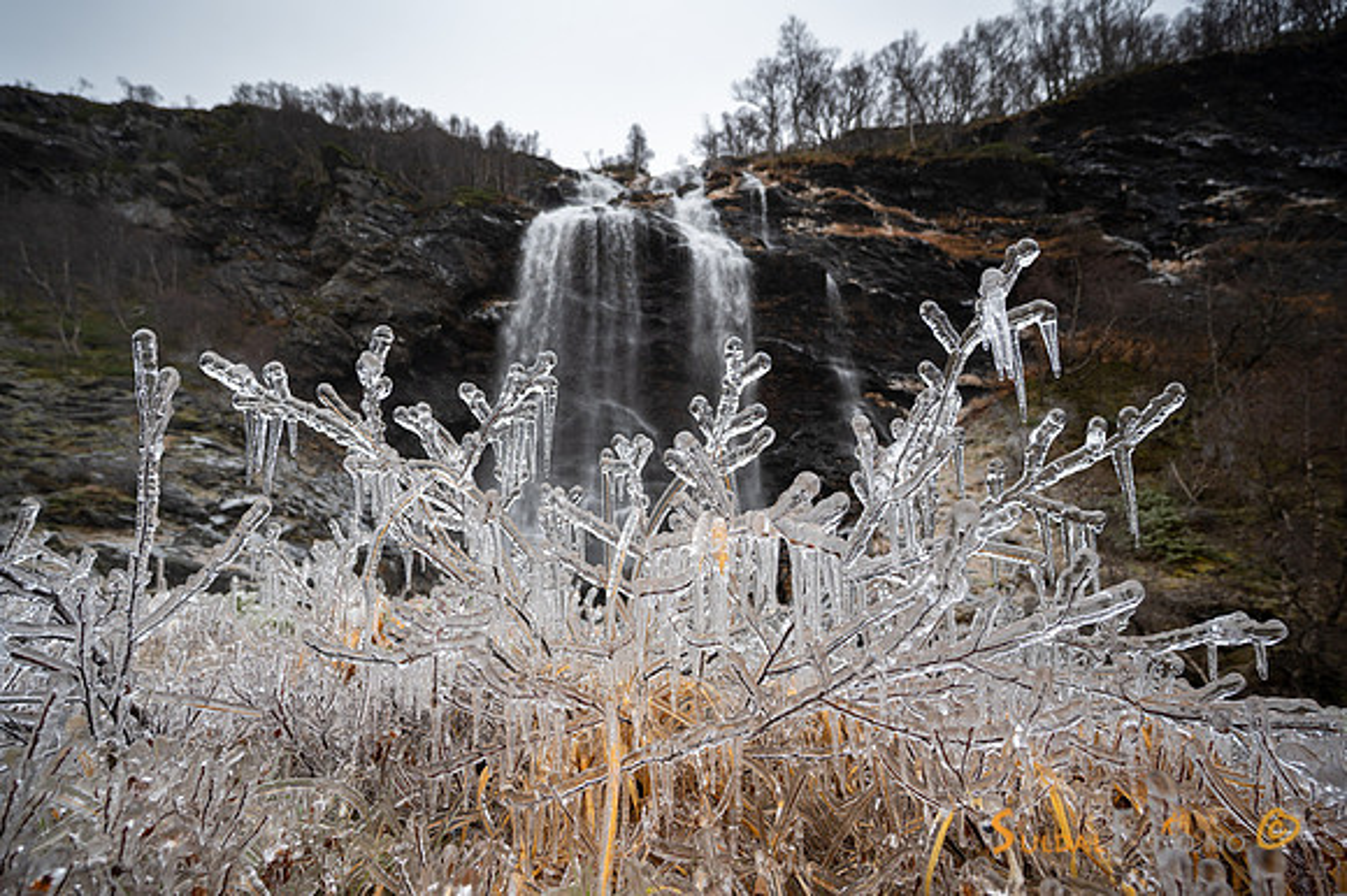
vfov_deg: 74.3
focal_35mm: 16
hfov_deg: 97.7
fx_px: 588
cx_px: 649
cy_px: 504
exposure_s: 1/60
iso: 125
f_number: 4
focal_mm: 14
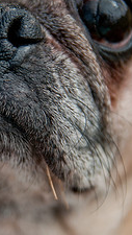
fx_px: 974
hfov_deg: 7.7
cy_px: 119
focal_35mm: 157
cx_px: 1
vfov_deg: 13.7
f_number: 2.8
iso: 200
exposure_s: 1/1600
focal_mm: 50
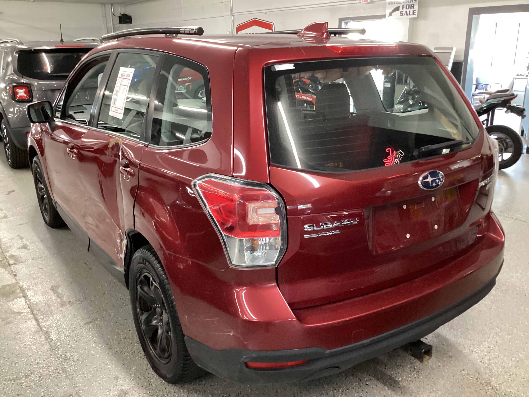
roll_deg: +0.6
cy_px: 198
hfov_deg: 58.4
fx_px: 474
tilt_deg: -19.5
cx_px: 264
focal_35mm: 31
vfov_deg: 45.4
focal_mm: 3.3
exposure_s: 1/40
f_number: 2.4
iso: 400
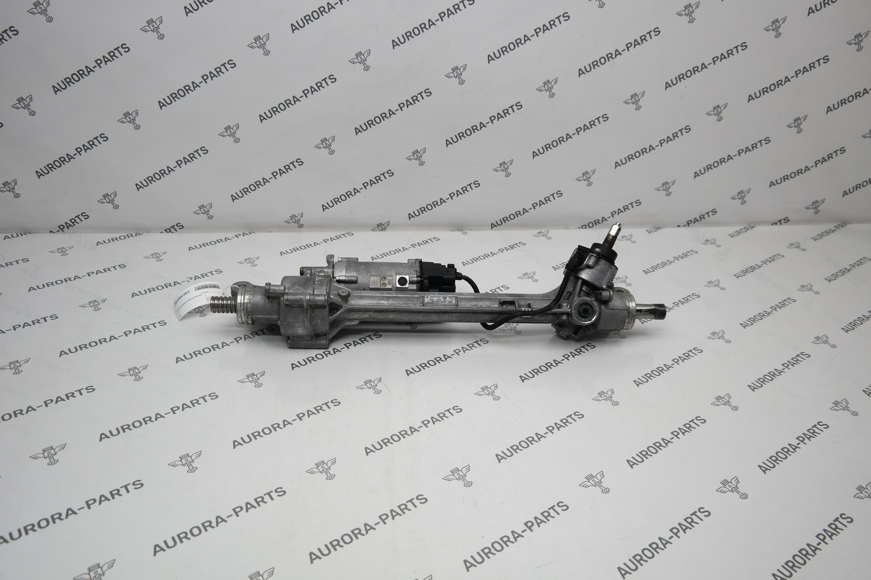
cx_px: 436
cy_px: 290
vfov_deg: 45.0
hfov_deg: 63.7
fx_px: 702
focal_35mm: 29
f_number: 3.5
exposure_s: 1/80
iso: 100
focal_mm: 19
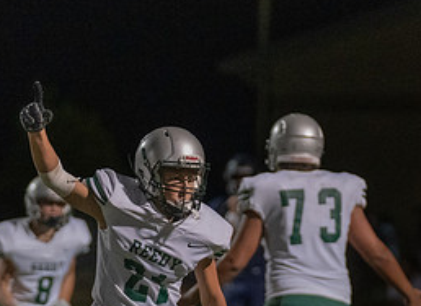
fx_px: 6513
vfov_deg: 2.7
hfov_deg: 3.7
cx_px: 214
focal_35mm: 541
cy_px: 206
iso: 5000
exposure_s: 1/1000
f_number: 2.8
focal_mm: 164
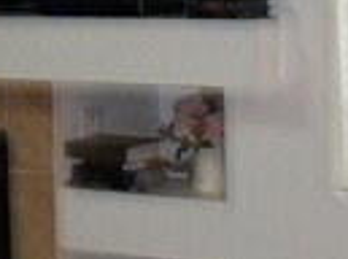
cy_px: 3
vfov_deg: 8.8
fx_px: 1664
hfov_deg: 11.8
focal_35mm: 166
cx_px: 1
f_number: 2.9
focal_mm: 5.7
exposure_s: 1/30
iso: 160
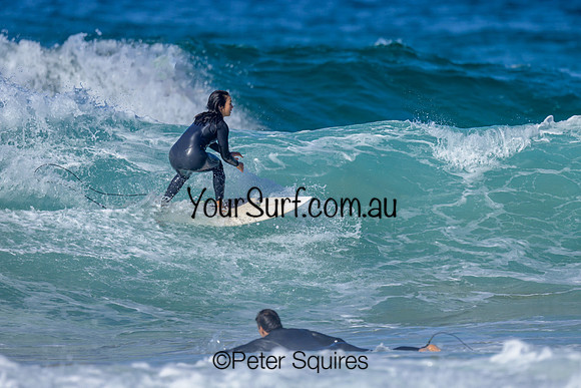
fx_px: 17700
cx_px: 268
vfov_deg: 1.3
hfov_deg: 1.9
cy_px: 199
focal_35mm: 1097
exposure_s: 1/2000
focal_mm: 800
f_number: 6.3
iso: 200
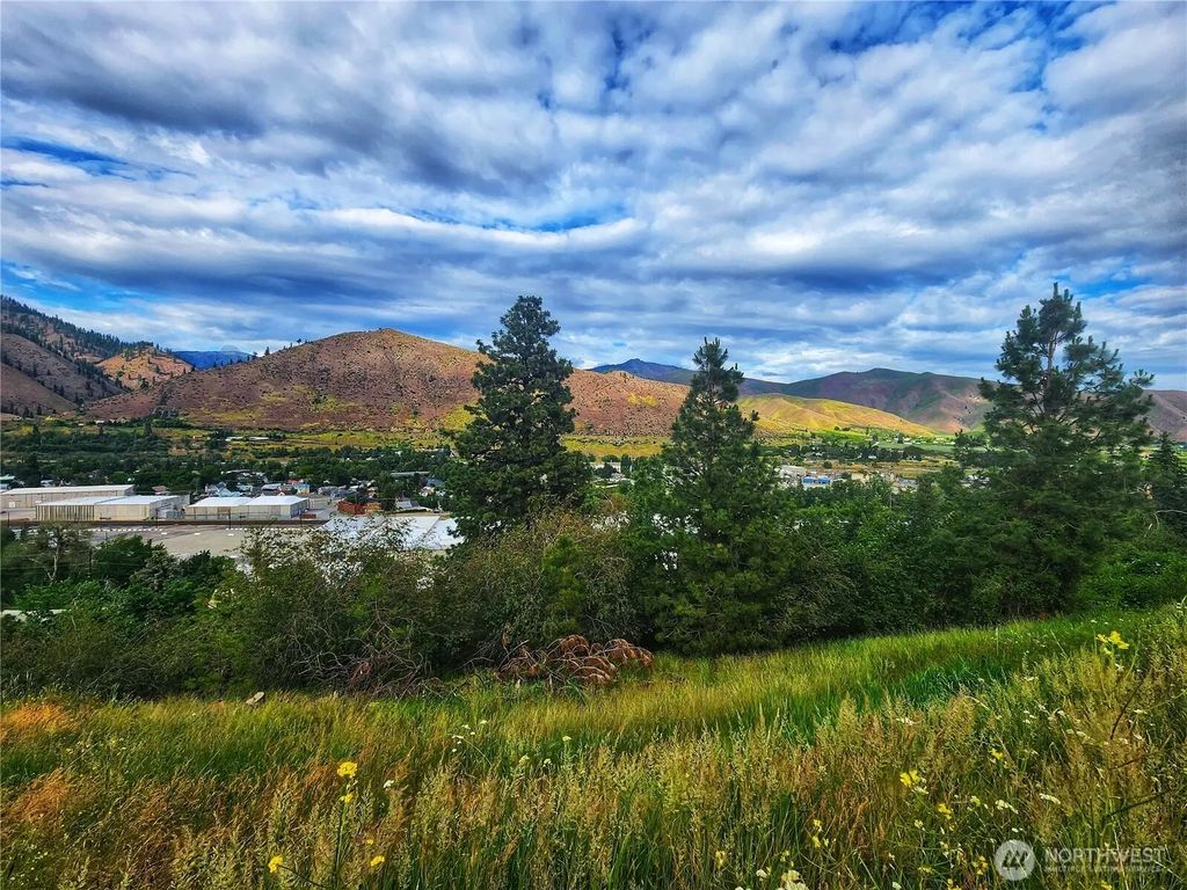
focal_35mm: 13
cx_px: 594
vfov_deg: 89.9
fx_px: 446
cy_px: 445
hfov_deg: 106.2
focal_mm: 2.2
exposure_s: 1/1350
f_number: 2.2
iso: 50
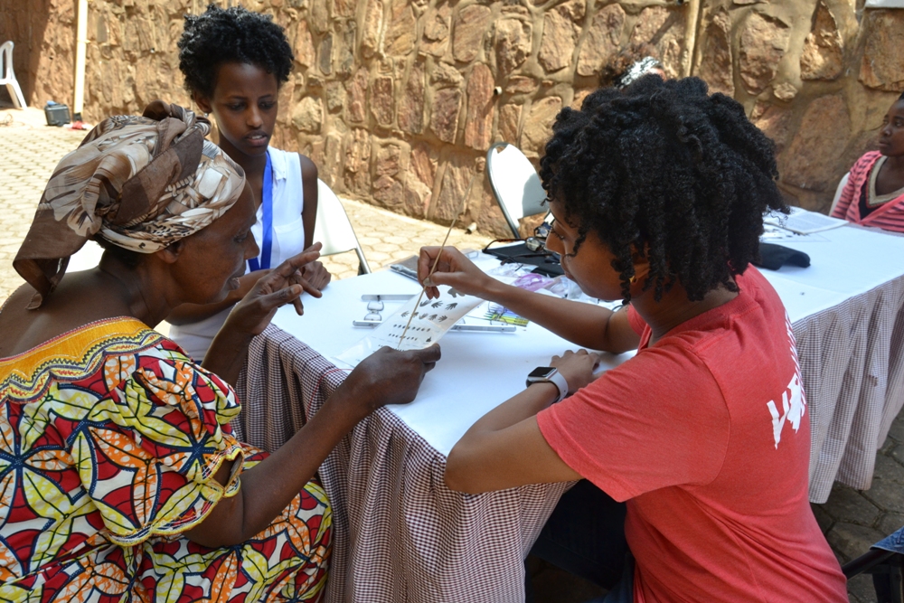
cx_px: 452
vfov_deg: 47.9
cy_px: 302
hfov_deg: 67.4
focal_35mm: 27
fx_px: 678
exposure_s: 1/500
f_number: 5.6
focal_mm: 18
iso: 800
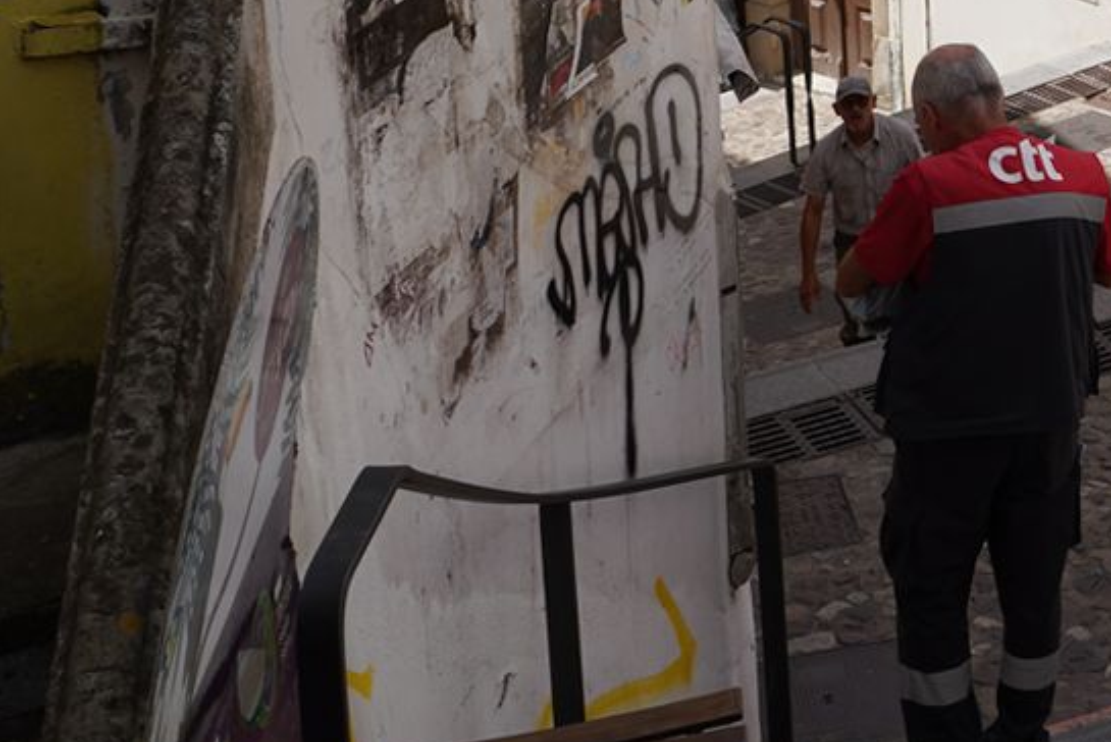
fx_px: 2717
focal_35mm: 88
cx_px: 1513
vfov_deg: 14.2
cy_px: -479
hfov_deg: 20.7
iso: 100
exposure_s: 1/100
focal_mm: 24
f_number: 14
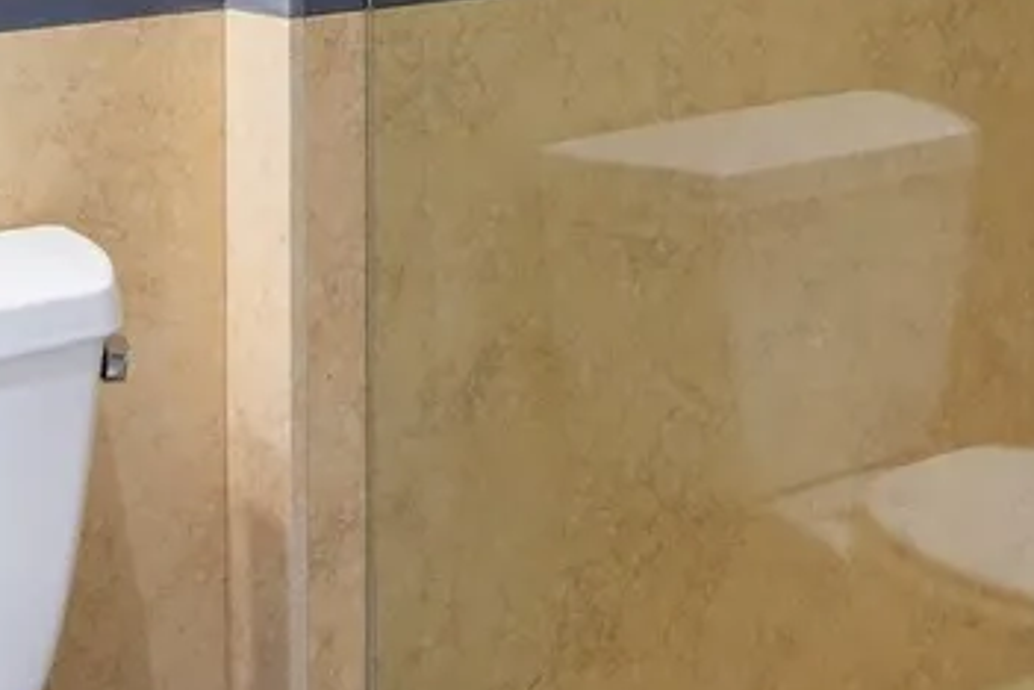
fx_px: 2384
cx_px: 376
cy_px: -242
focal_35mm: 83
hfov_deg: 24.4
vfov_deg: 15.5
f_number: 9
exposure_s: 1
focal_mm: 18
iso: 100
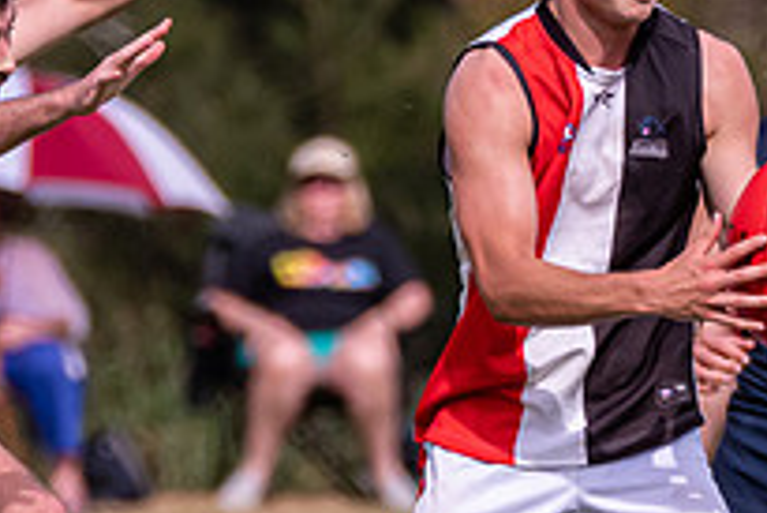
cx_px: 53
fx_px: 47735
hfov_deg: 0.9
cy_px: 294
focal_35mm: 2239
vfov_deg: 0.6
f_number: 6.3
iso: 800
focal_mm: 420
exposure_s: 1/3200
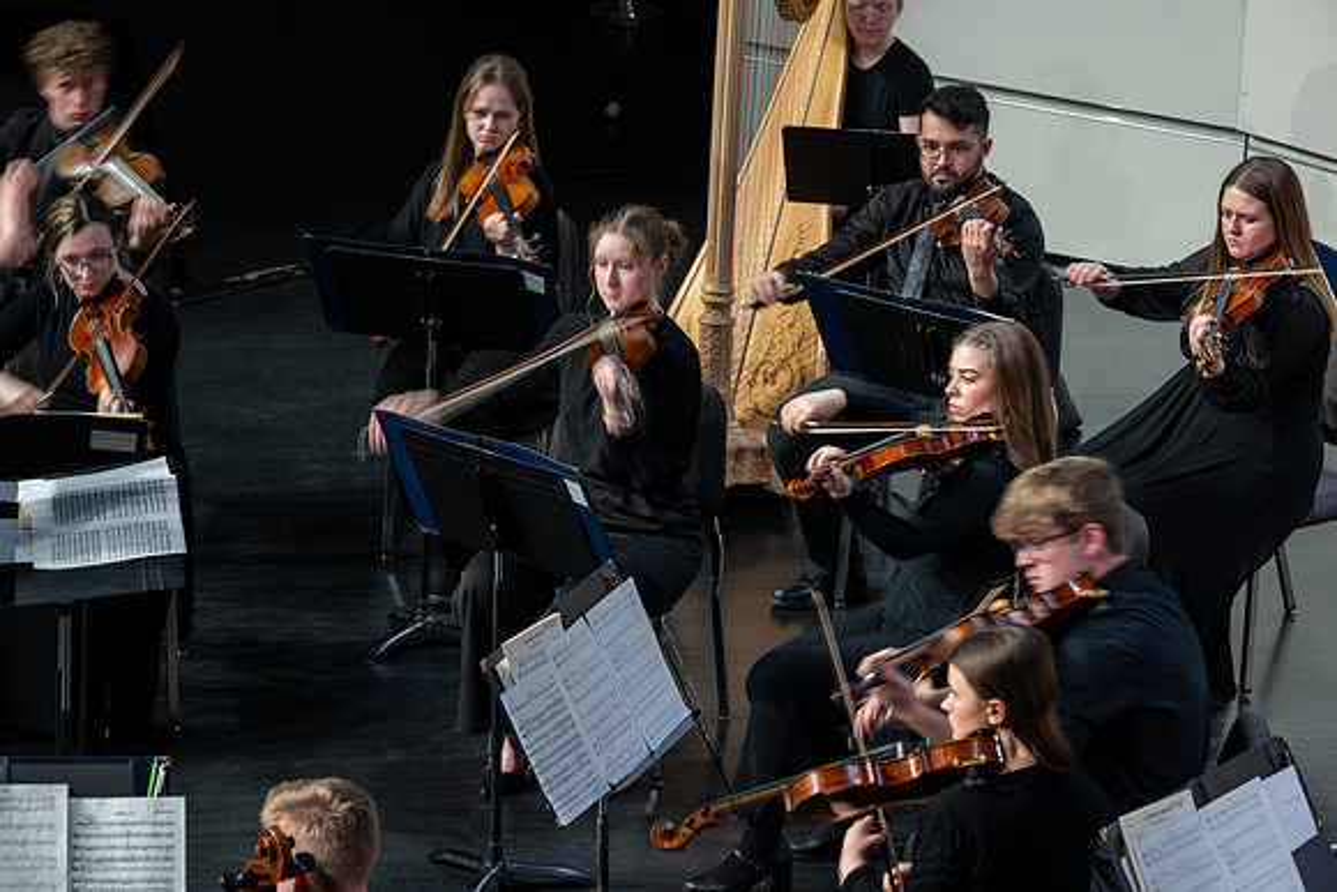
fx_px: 5386
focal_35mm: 145
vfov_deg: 9.5
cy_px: 446
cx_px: 668
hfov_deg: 14.2
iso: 100
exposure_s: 1/5
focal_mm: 145
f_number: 7.1
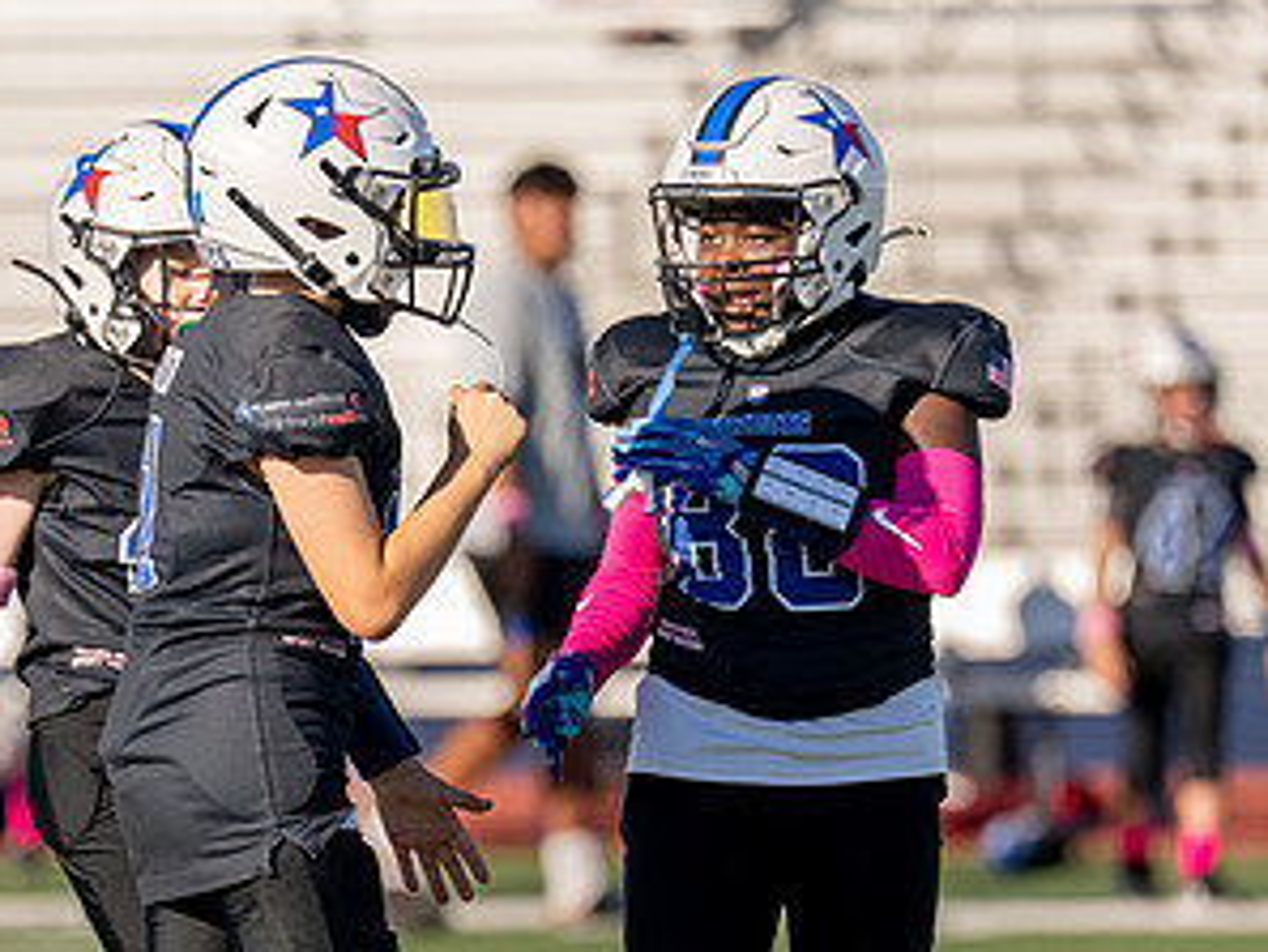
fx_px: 21621
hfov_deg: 3.4
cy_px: 710
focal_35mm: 590
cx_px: 473
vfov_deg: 2.5
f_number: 2.8
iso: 160
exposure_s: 1/3200
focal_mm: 200
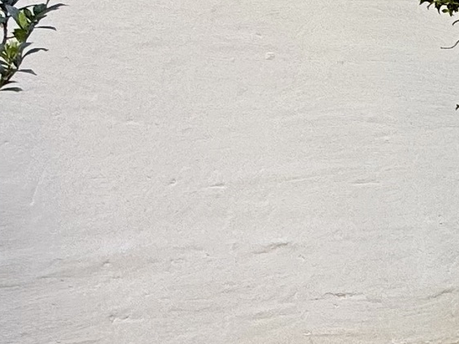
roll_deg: +4.3
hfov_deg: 18.3
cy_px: 204
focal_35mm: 76
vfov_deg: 19.4
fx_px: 1007
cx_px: 891
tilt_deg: -1.4
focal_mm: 2.22
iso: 50
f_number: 2.2
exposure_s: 1/152
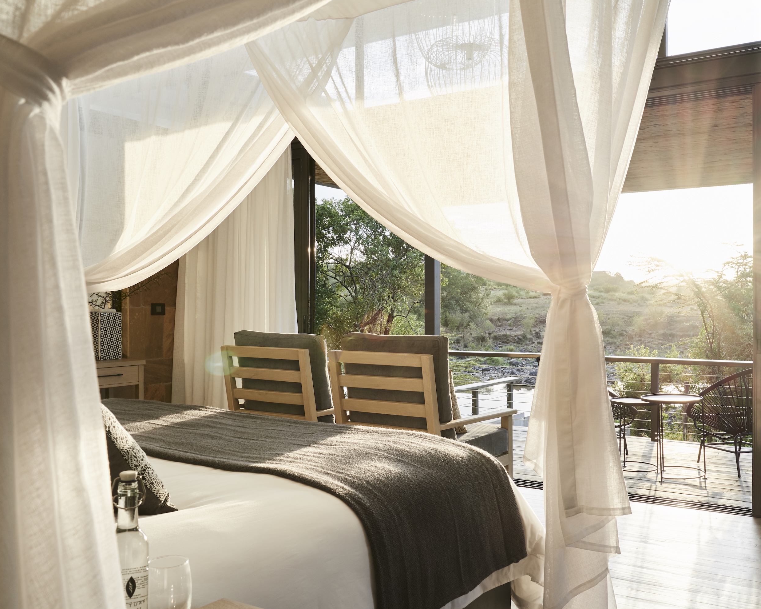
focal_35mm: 33
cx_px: 455
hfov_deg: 53.9
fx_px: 743
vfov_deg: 44.5
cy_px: 306
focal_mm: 29
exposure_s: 1/10
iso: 100
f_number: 11
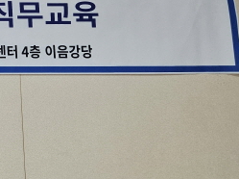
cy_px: -15
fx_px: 510
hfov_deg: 21.7
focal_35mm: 74
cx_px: -127
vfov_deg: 19.1
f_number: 1.8
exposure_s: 1/120
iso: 320
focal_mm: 5.4
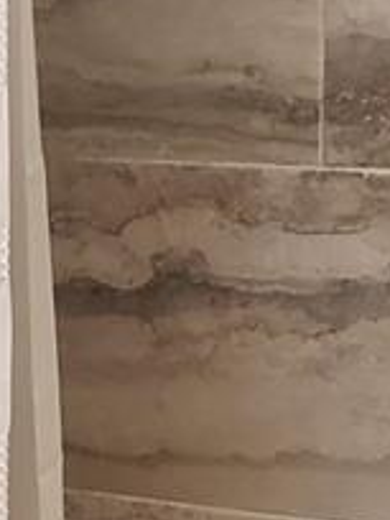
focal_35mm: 153
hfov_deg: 9.7
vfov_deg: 12.1
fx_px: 2298
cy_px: 854
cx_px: 178
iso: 250
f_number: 1.5
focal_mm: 4.3
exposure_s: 1/60
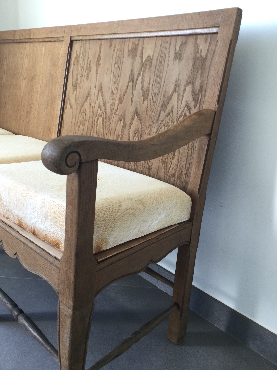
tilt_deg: -16.5
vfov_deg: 58.4
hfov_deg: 45.4
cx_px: 138
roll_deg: -3.6
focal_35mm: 31
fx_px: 331
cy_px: 185
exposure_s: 1/33
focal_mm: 3.3
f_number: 2.4
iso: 64
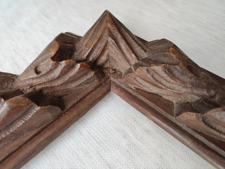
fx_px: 169
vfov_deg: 53.1
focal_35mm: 26
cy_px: 81
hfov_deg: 67.3
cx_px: 108
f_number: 1.79
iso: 669
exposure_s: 1/50
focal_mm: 4.7
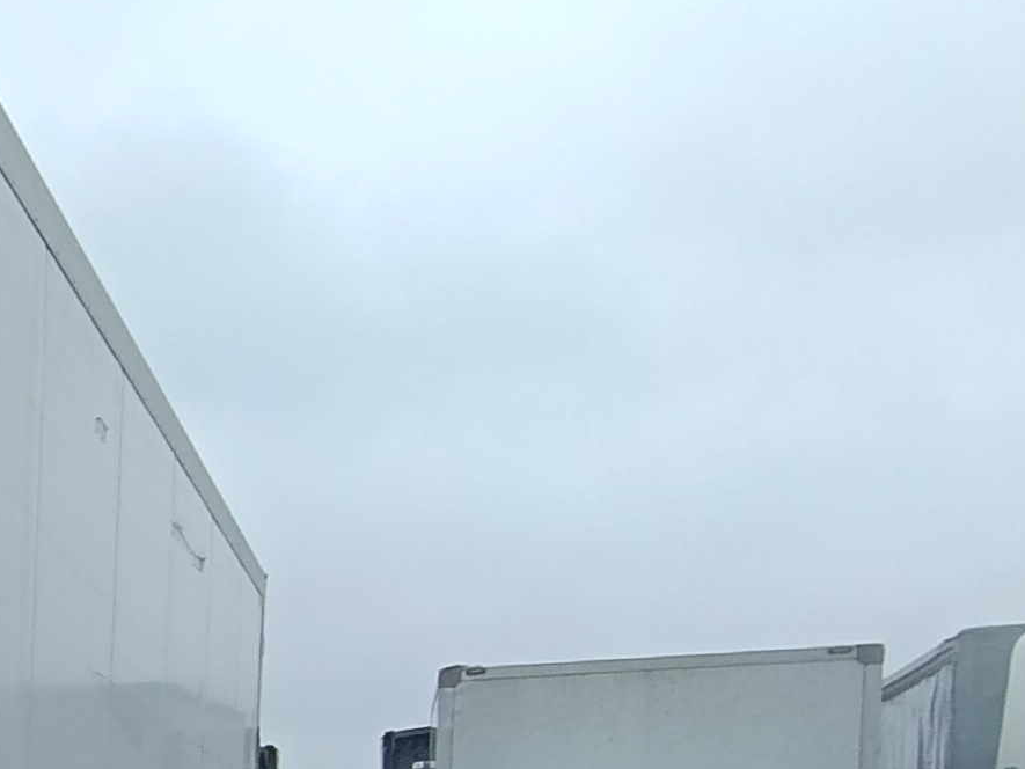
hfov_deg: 23.2
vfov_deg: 22.2
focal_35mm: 59
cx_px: -666
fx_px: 1747
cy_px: 1004
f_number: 2.2
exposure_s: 1/408
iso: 50
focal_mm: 1.65
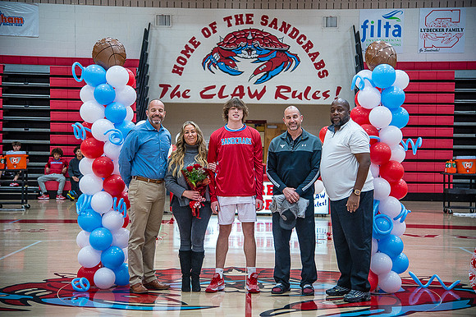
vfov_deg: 19.4
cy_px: 158
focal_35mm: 70
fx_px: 925
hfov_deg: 28.9
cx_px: 238
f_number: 4
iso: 2000
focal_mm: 70
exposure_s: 1/320
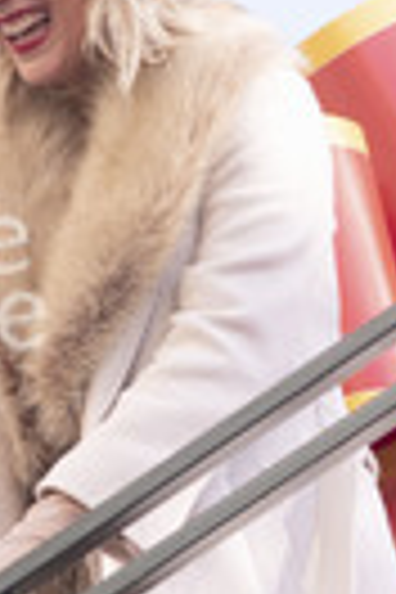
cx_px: -54
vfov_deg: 4.4
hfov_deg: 2.9
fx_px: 7738
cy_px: 549
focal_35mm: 469
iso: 800
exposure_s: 1/1250
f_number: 5.6
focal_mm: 155
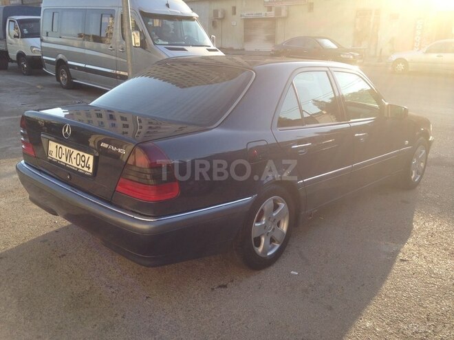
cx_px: 227
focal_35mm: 33
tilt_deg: -18.3
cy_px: 170
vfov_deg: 42.9
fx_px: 433
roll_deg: +0.9
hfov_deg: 55.4
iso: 50
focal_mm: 4.12
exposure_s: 1/347
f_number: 2.4
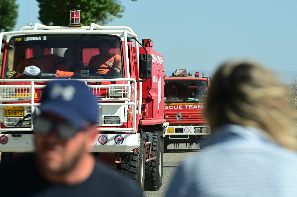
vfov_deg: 7.6
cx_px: 148
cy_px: 98
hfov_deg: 11.4
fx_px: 1484
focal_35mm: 180
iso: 320
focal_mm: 120
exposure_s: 1/5000
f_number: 4
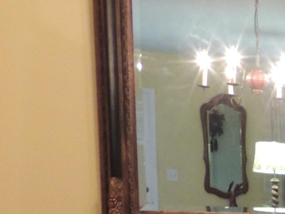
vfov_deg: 13.7
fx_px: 815
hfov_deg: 16.5
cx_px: 517
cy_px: 360
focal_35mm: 99
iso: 400
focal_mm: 4.3
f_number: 3.7
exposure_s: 1/10
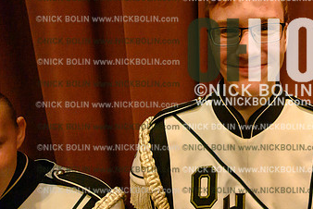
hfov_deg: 66.5
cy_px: 62
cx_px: 253
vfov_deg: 51.8
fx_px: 209
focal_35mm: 24
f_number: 2.8
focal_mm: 14
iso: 25600
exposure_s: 1/320
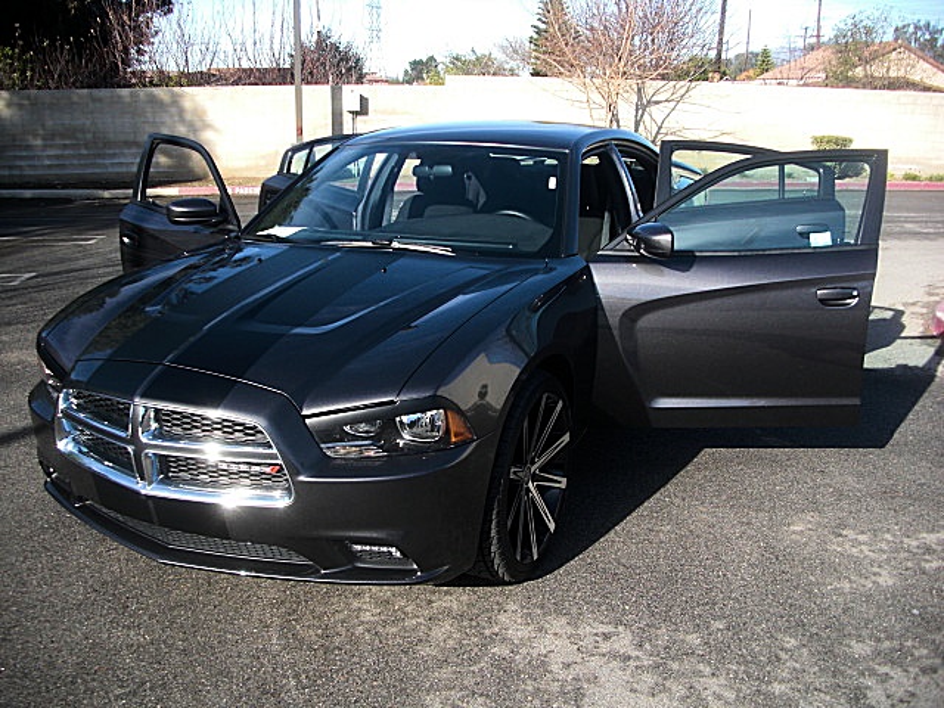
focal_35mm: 36
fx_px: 982
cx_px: 472
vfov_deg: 39.7
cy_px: 354
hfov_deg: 51.4
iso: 50
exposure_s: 1/320
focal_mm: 6.3
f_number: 2.8
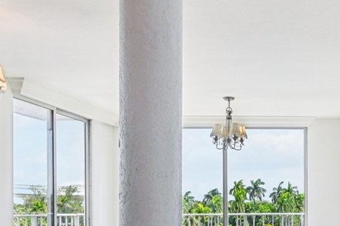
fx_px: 491
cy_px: 212
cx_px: 291
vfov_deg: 25.0
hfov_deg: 36.4
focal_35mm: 52
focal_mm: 14
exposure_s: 1/100
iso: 100
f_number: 8
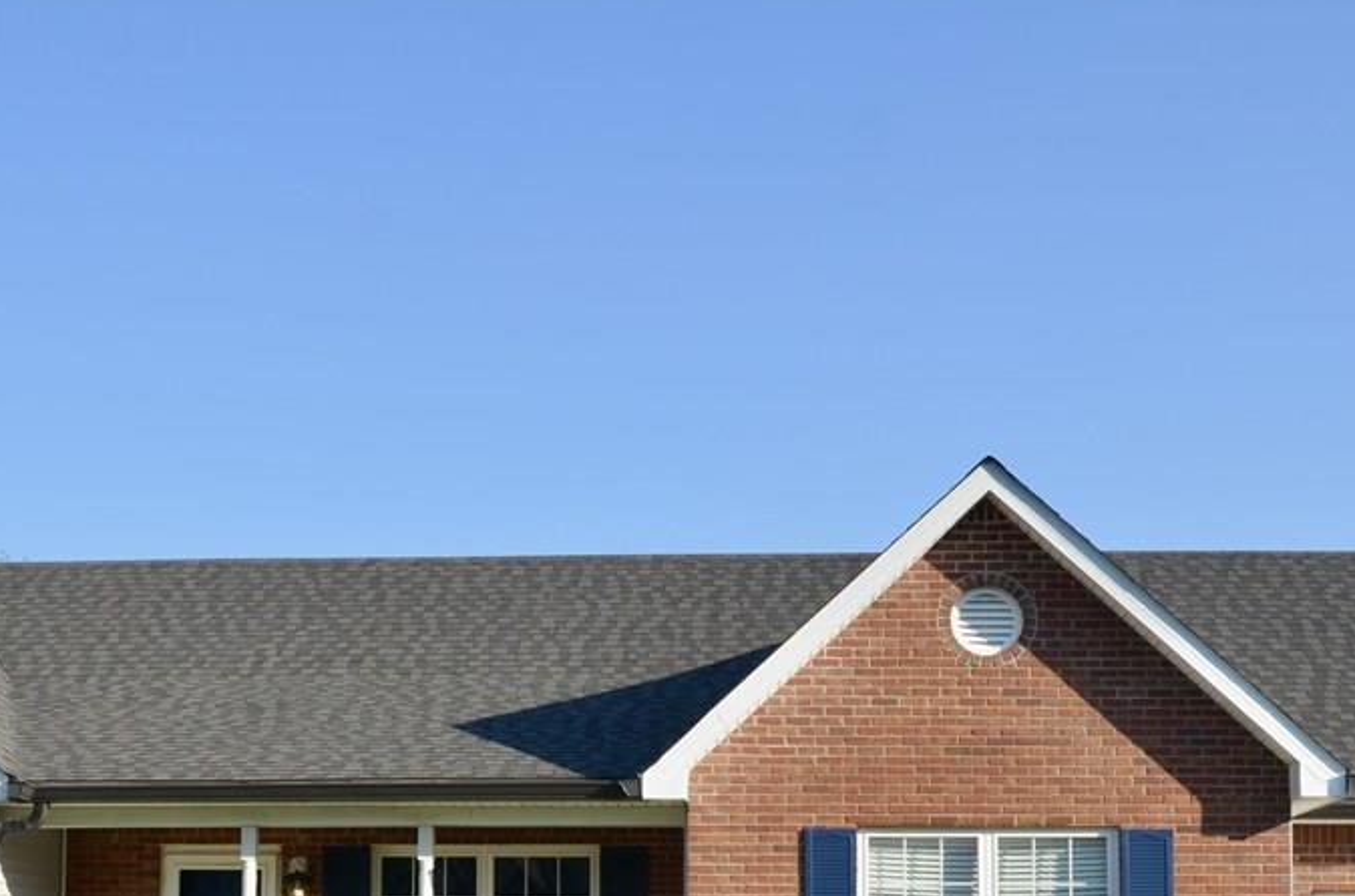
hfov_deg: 35.1
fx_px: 2140
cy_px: 827
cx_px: 601
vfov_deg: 23.0
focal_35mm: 57
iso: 140
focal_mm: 20
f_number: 8
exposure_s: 1/250
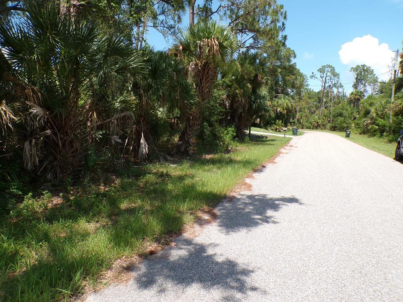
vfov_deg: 54.9
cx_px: 209
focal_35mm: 25
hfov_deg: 69.4
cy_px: 151
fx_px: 291
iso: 100
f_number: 4.4
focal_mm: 4.3
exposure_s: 1/450
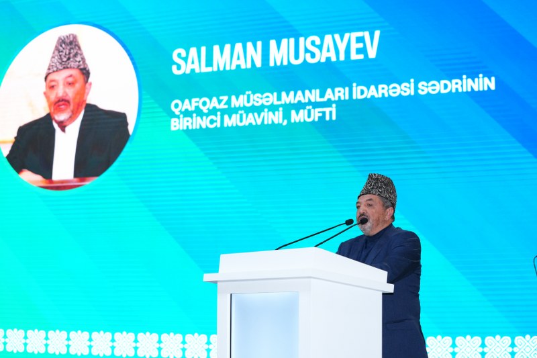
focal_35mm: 70
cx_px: 268
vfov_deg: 19.4
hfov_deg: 28.8
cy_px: 179
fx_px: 1044
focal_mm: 70
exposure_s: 1/200
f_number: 4
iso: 2500
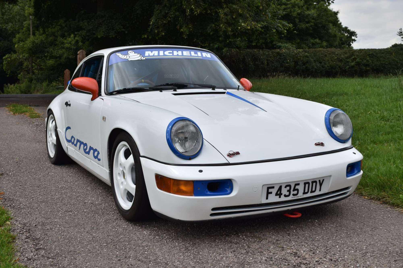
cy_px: 134
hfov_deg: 43.6
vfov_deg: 29.8
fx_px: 504
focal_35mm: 45
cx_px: 202
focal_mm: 30
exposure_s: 1/400
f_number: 10
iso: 200
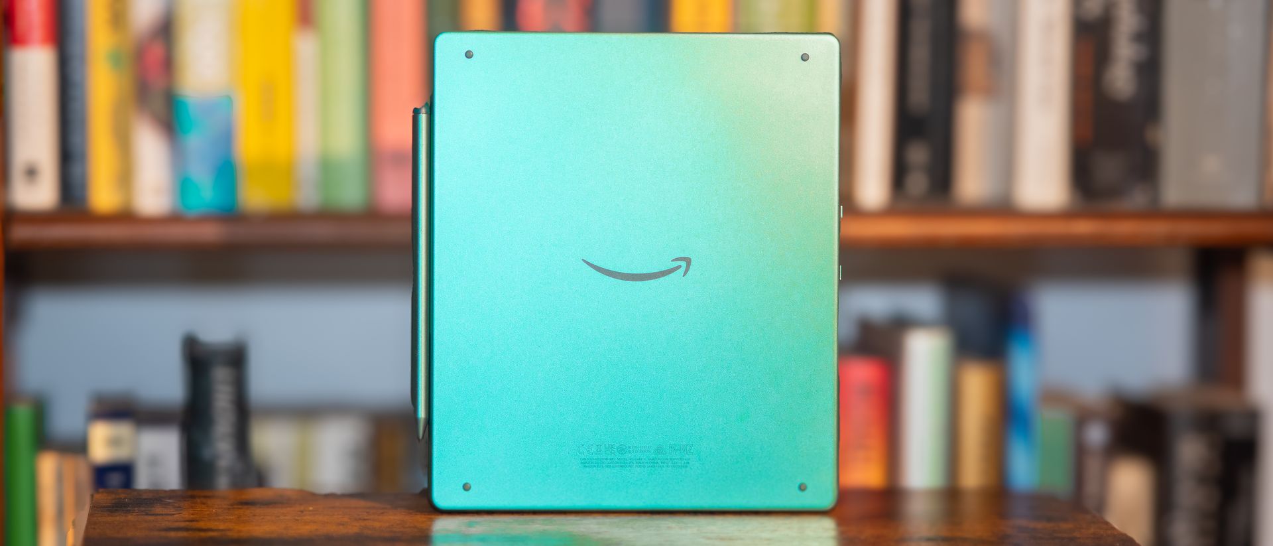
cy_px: 258
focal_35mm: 142
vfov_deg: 6.8
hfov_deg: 15.9
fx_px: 4560
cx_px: 636
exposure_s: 1/100
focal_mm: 105
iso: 400
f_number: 2.8
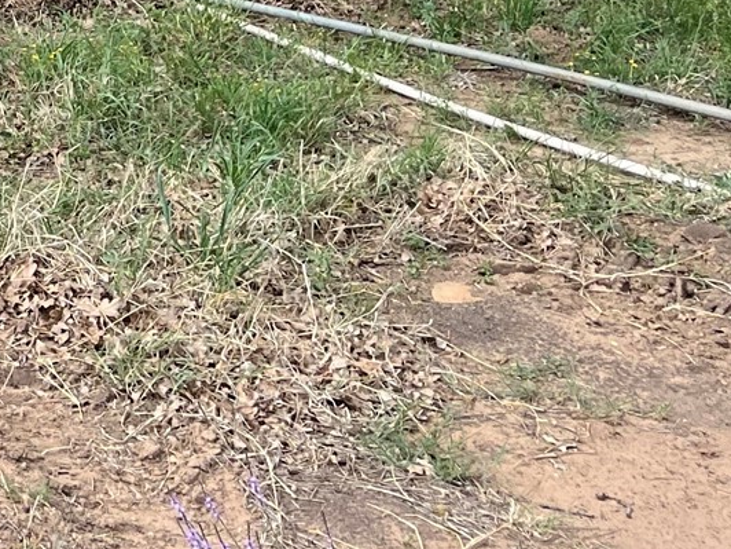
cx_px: -594
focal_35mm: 100
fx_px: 2112
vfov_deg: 13.7
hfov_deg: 16.4
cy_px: -321
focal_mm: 5.1
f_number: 1.6
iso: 50
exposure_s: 1/1647
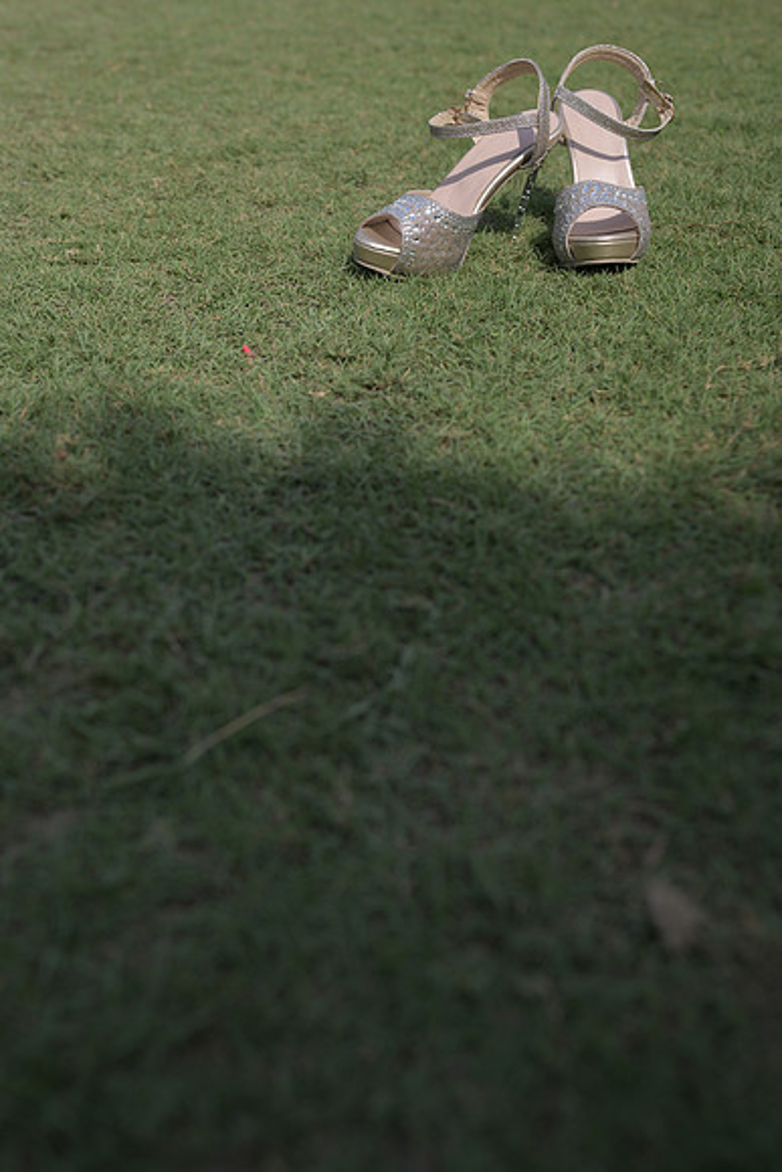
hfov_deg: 37.9
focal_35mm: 35
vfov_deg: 54.4
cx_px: 391
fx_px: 1140
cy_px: 586
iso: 100
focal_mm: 35
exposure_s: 1/1600
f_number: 3.5
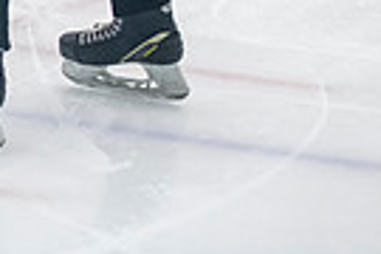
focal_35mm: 370
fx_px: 3916
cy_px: -272
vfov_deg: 3.7
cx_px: -319
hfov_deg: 5.5
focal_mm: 86
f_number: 3.2
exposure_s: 1/800
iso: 2500
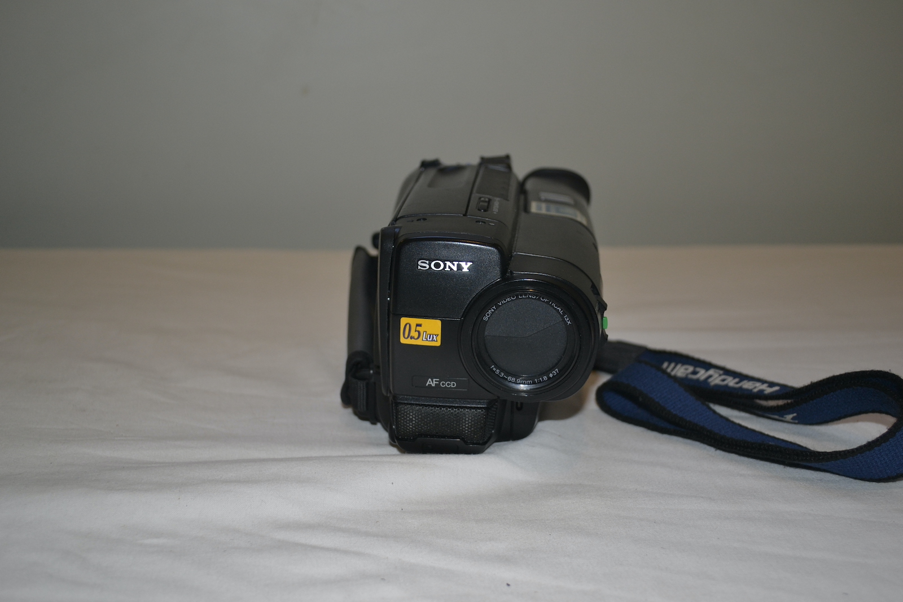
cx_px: 452
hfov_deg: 49.5
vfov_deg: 34.2
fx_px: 978
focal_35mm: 39
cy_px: 301
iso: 360
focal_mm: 26
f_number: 4.2
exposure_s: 1/60
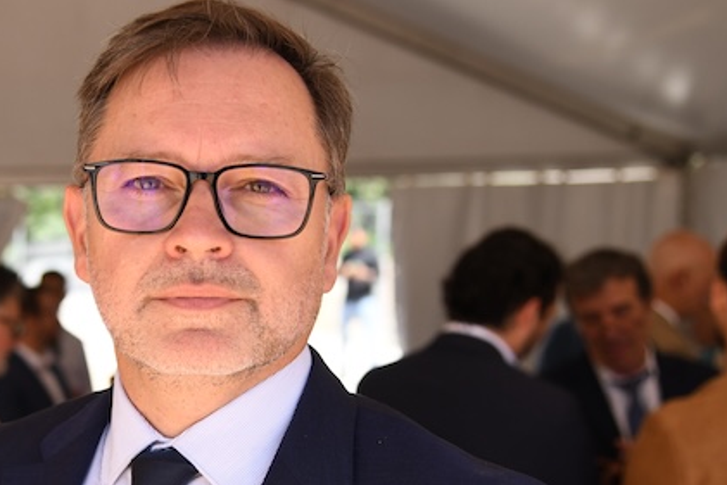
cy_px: 343
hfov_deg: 26.1
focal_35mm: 76
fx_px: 1535
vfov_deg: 17.9
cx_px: 128
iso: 640
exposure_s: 1/1250
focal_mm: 40
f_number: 4
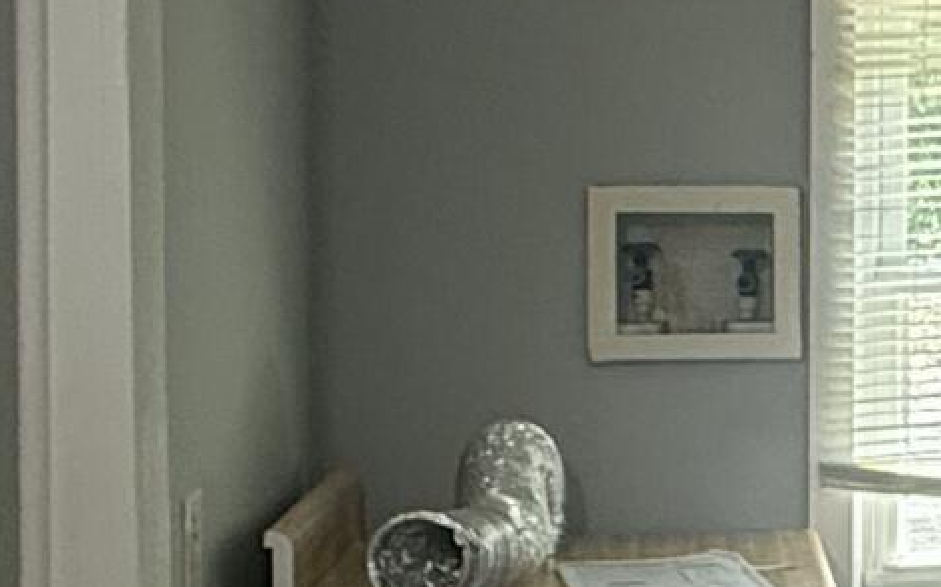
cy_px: 276
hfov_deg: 18.6
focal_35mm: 94
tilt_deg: -2.5
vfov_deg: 13.9
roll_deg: -0.8
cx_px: 1543
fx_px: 2410
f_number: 2.2
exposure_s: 1/120
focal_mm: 2.22
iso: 320
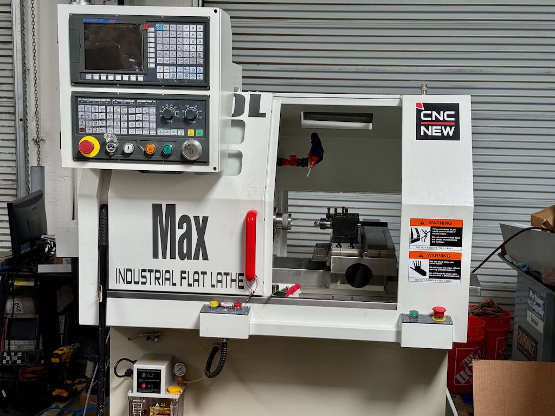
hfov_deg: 39.7
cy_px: 208
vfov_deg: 30.3
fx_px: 770
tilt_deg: -6.9
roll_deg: -1.0
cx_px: 278
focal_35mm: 48
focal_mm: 6.76
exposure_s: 1/125
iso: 50
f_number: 1.78
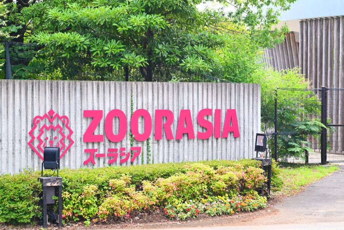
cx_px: 173
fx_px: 1013
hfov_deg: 19.3
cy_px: 115
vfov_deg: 12.9
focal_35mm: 106
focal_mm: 105
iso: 1000
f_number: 2.5
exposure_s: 1/125
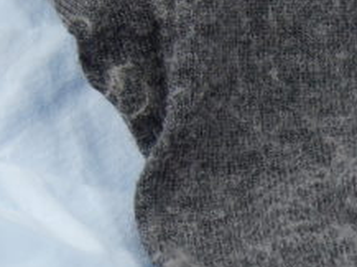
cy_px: 273
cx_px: 467
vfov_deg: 7.7
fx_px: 1967
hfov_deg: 10.2
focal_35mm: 191
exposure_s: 1/160
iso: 400
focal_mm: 28
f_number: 4
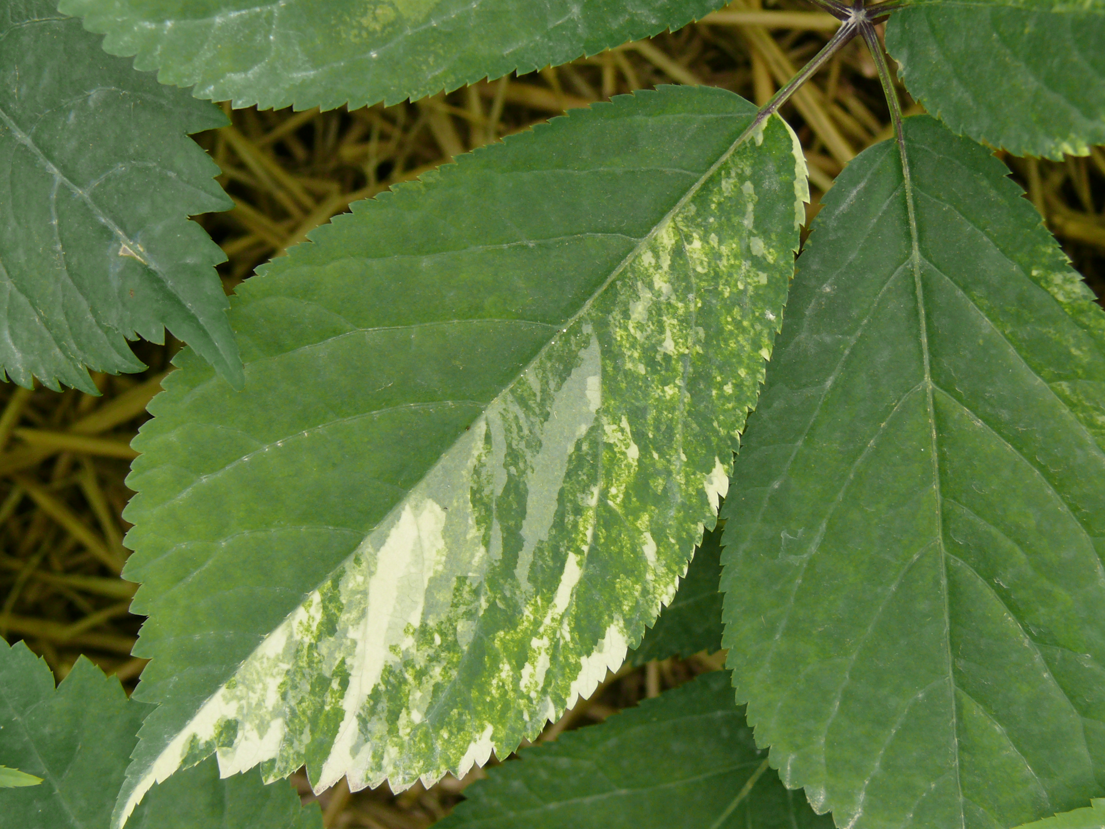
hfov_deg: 36.2
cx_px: 544
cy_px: 430
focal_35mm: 53
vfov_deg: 27.5
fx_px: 1692
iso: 100
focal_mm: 9.2
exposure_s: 1/50
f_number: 3.2
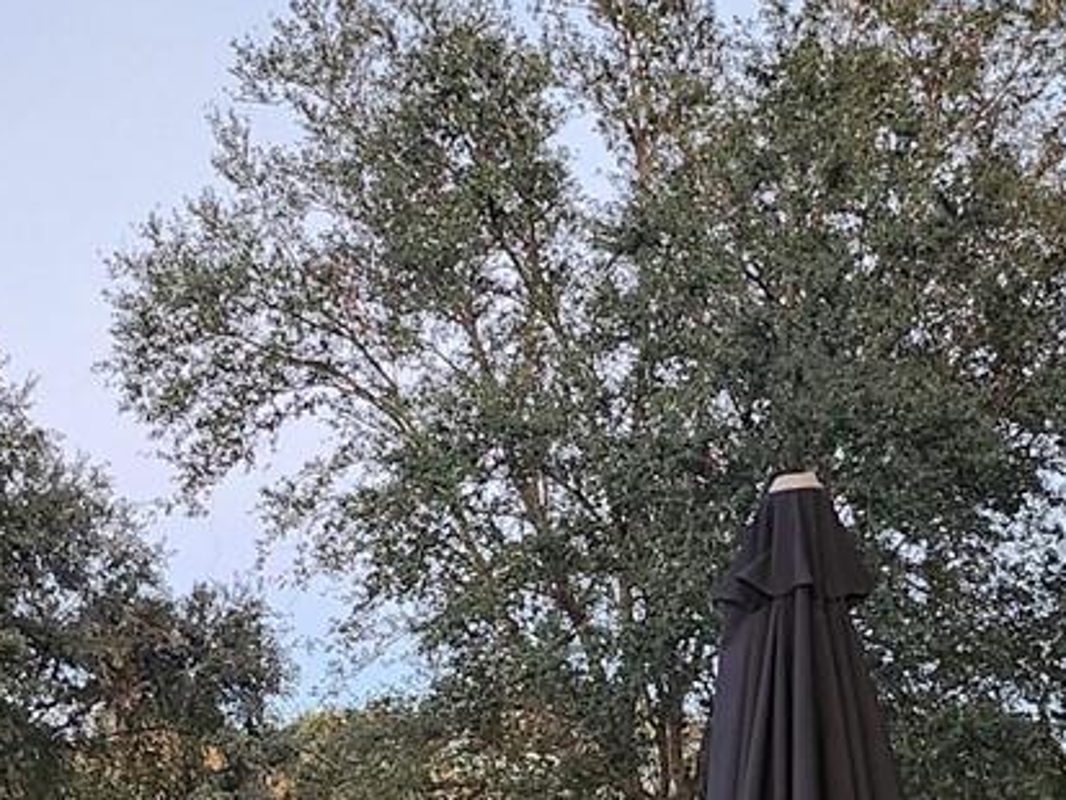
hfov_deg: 20.9
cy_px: 1006
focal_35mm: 93
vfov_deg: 15.2
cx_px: 235
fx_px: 2865
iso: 640
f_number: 1.8
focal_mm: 5
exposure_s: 1/60
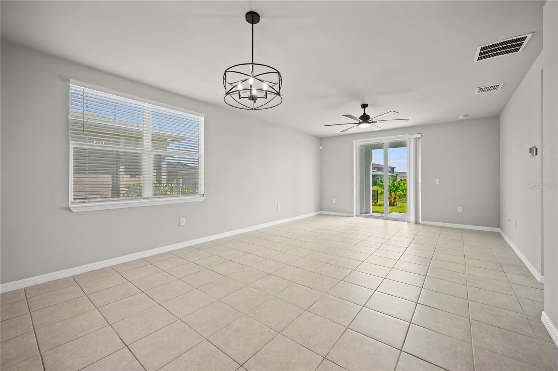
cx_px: 279
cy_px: 186
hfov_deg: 104.3
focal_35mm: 14
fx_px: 217
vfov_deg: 81.1
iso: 100
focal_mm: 14
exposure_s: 1/3
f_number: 8
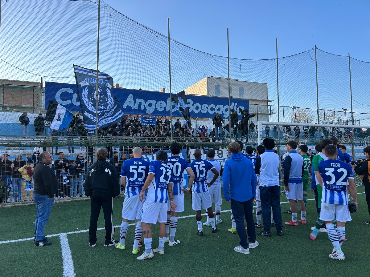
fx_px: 278
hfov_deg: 67.3
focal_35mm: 26
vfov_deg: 53.1
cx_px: 185
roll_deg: +0.8
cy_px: 138
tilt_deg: +0.2
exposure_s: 1/1553
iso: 50
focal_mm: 5.7
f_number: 1.5
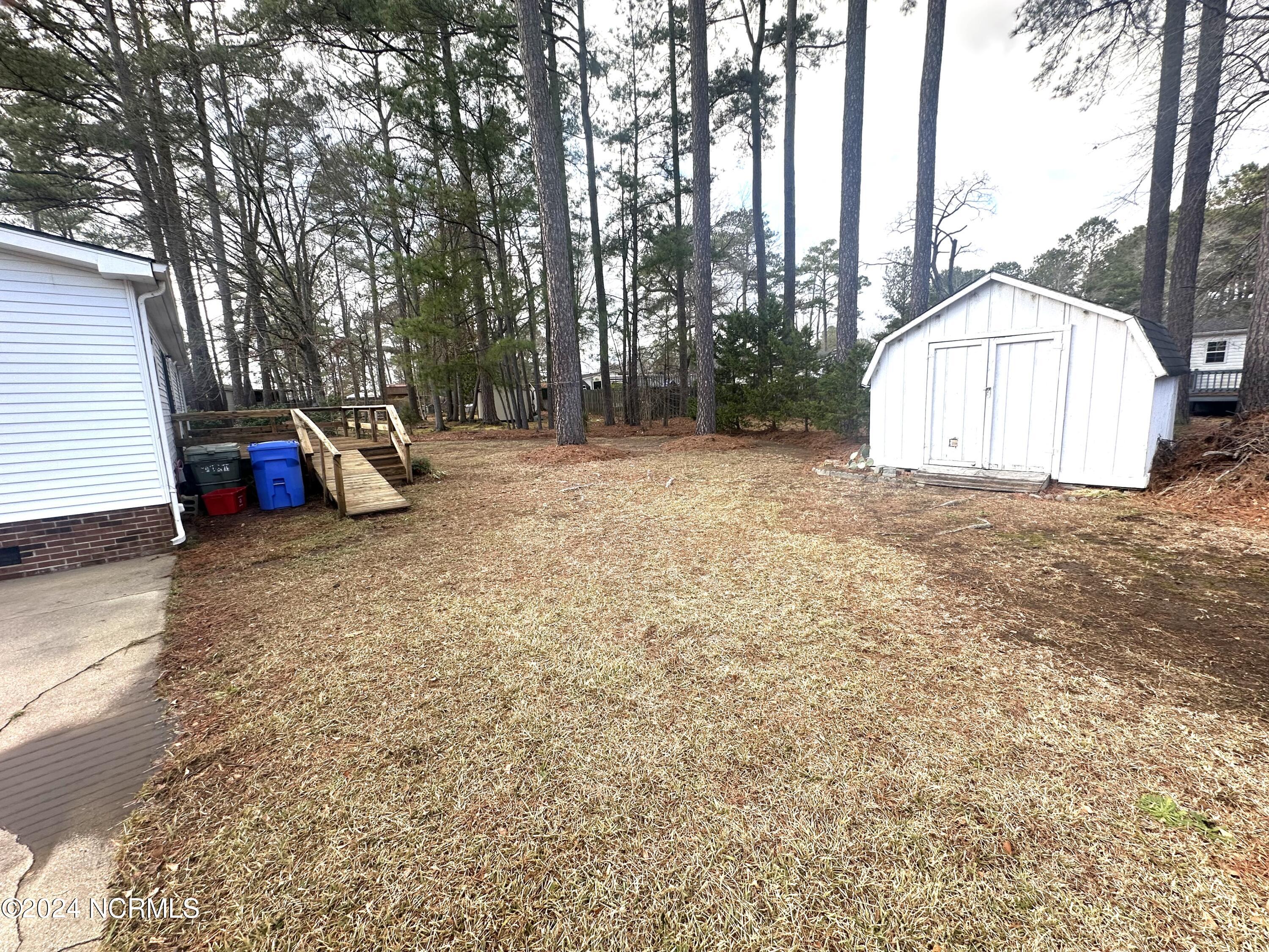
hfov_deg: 102.1
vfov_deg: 85.7
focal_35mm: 14
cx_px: 634
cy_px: 476
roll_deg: +2.1
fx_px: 513
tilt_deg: -8.6
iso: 40
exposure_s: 1/197
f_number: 2.2
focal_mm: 2.22
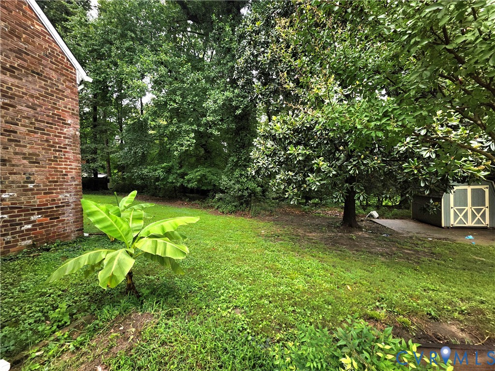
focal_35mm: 13
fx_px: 186
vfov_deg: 89.9
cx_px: 248
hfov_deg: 106.2
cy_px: 186
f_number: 2.2
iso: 40
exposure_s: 1/400
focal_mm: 1.74
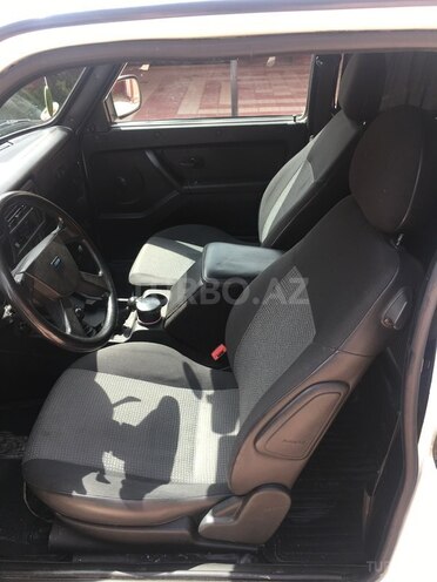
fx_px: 488
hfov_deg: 48.2
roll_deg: +1.3
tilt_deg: -31.0
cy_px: 291
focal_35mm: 29
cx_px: 218
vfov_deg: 61.7
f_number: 2.2
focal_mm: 4.15
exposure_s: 1/138
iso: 25
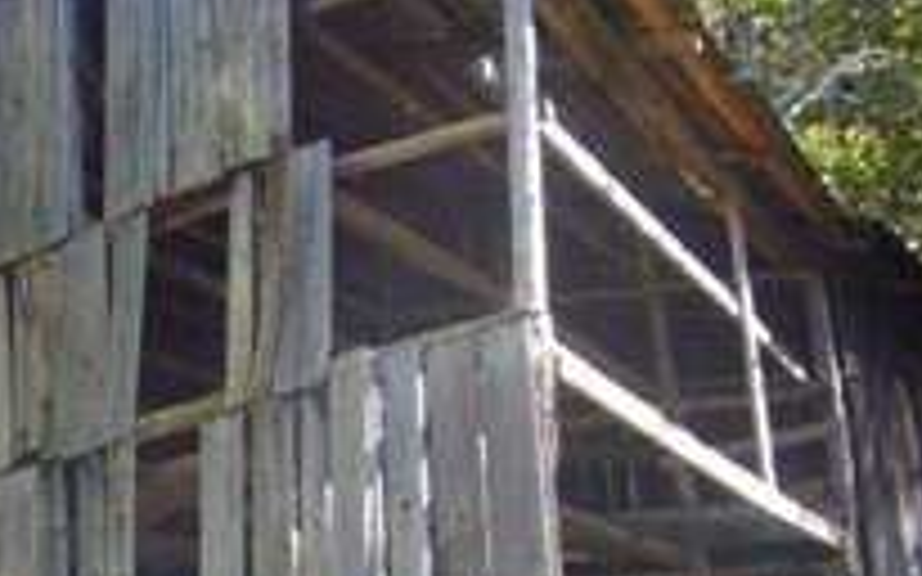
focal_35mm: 65
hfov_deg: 30.2
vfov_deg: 19.6
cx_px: 103
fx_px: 1633
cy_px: 531
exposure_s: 1/320
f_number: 2.8
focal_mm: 4.6
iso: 200
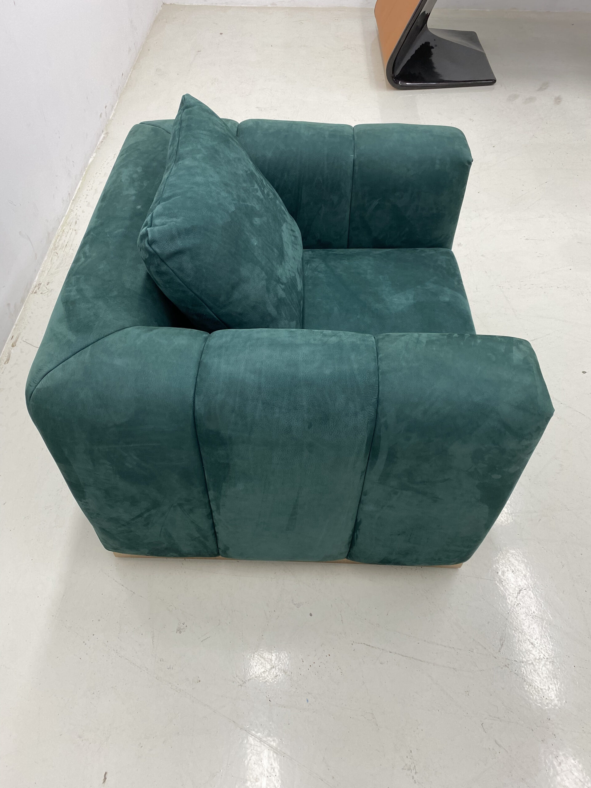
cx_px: 296
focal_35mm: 26
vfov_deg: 67.3
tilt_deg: -49.1
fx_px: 592
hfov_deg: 53.1
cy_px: 394
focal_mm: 4.25
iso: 64
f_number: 1.8
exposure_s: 1/100
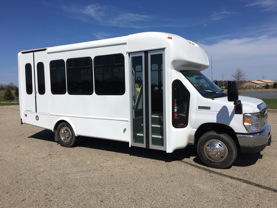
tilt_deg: -2.3
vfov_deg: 48.2
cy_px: 104
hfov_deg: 61.7
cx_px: 138
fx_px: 232
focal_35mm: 29
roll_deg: +2.2
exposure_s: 1/4808
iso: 25
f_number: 2.2
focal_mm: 4.15
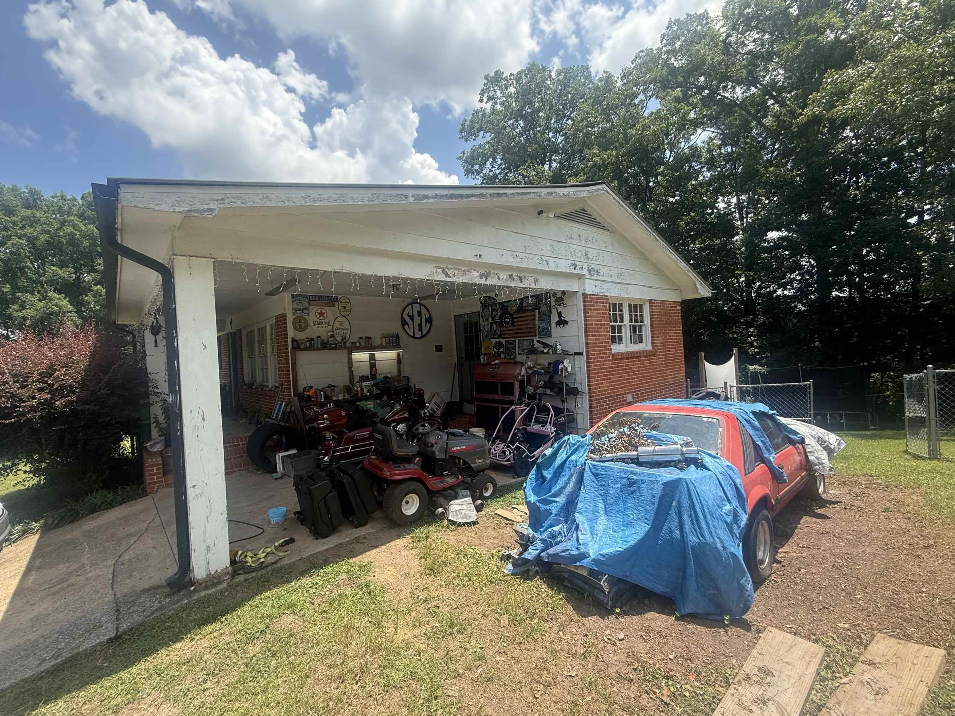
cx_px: 447
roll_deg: +4.6
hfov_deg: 98.0
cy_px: 356
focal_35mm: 15
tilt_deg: +0.9
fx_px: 414
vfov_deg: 81.7
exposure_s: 1/864
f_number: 2.2
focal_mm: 2.22
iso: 64
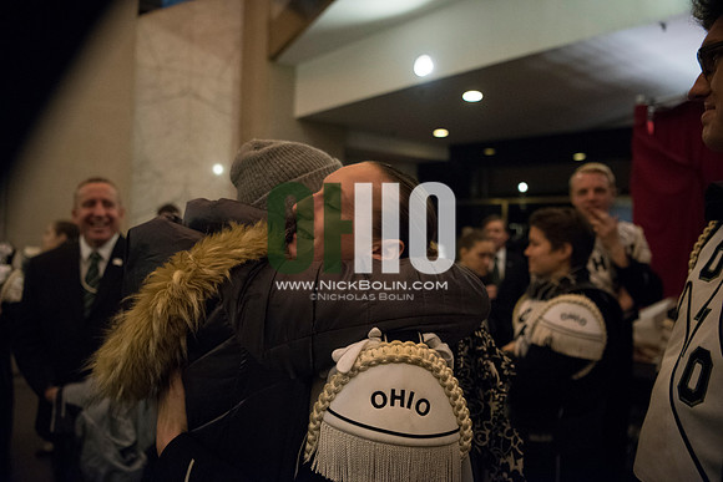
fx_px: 482
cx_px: 362
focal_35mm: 24
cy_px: 241
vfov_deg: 53.2
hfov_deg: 73.7
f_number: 2.8
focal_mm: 24
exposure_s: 1/320
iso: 8000
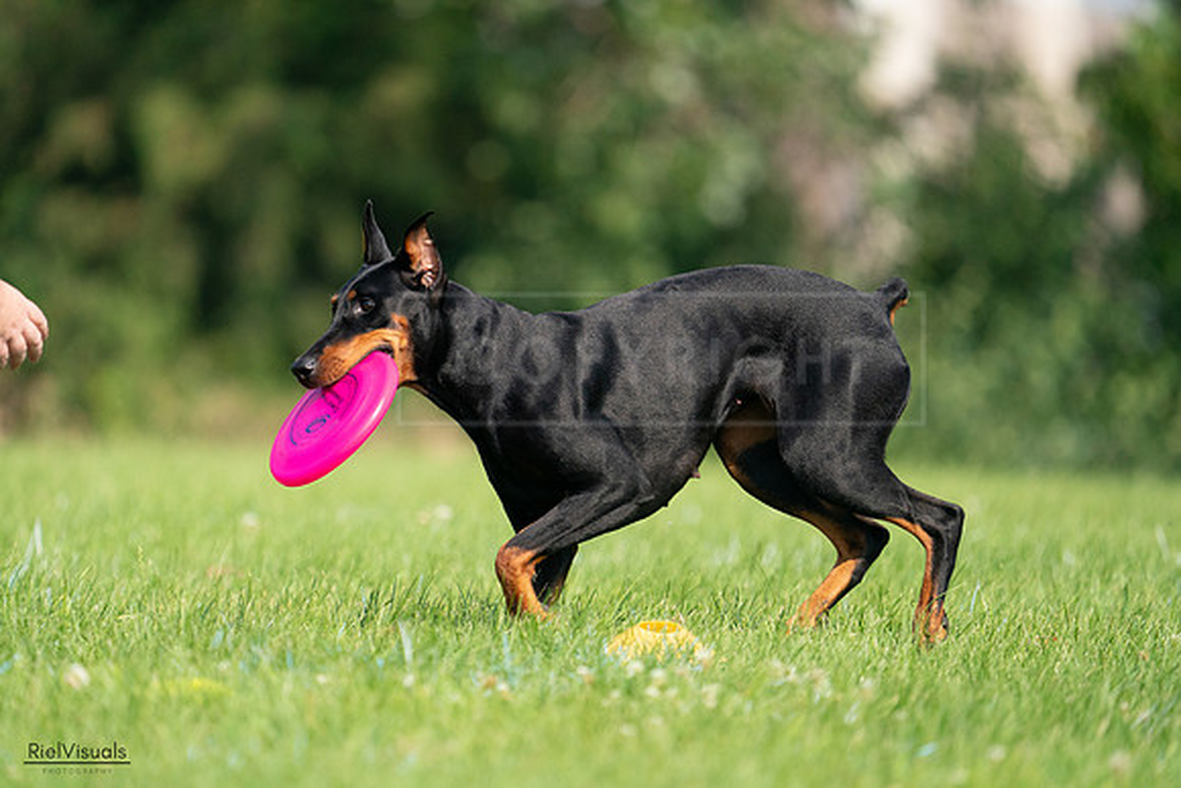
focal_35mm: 600
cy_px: 394
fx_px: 19687
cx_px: 590
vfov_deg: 2.3
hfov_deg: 3.4
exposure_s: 1/4000
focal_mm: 600
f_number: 6.3
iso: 2000
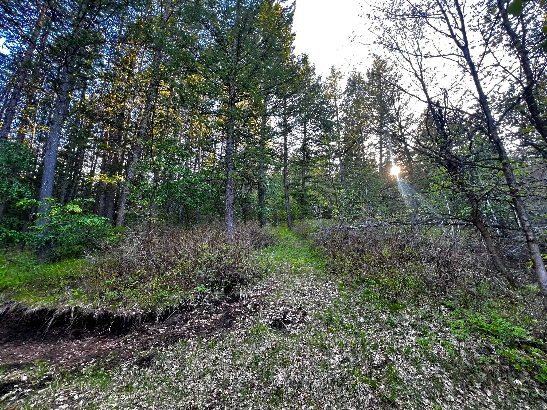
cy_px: 205
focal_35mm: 13
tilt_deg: +15.5
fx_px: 205
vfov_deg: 89.9
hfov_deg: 106.2
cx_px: 274
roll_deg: -1.6
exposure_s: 1/99
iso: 200
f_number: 1.8
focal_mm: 1.57
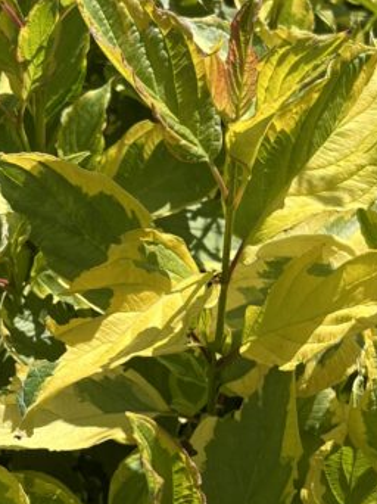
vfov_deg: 27.3
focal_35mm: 71
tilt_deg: -48.9
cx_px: 264
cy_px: 309
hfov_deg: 20.6
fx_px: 1032
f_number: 1.6
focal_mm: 5.1
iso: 50
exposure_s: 1/2268
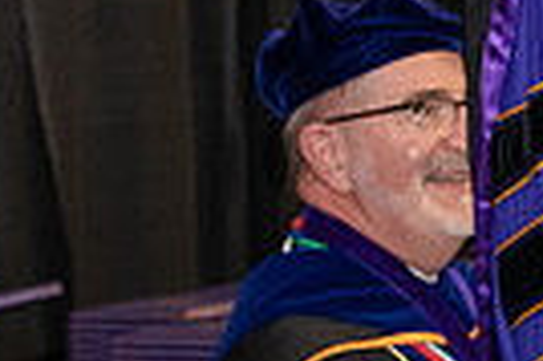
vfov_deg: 4.5
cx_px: 887
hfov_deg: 6.7
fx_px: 4565
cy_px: -83
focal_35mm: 303
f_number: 5
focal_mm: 70
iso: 2500
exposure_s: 1/200
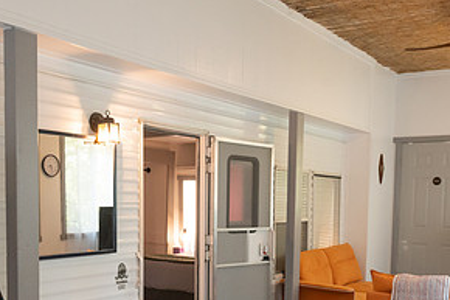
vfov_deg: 27.2
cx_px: 217
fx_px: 600
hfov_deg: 41.1
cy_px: 260
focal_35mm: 48
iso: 5000
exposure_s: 1/160
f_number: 5
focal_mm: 24
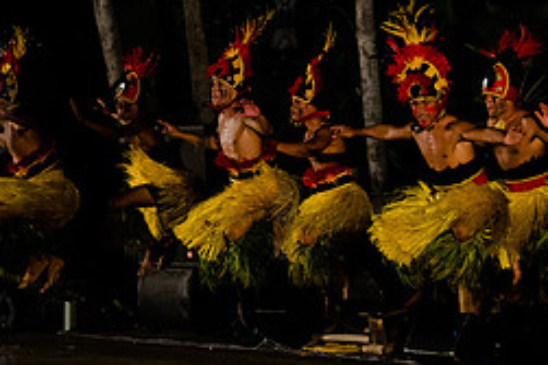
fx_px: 2814
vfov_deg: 7.4
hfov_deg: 11.1
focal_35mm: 185
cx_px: 284
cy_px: 222
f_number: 2.8
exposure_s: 1/320
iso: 4000
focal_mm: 80
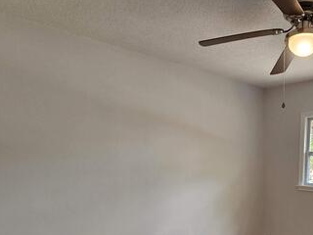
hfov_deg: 60.2
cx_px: 263
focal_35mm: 26
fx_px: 235
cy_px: 232
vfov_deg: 45.3
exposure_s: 1/60
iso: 64
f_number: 2.2
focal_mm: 2.2
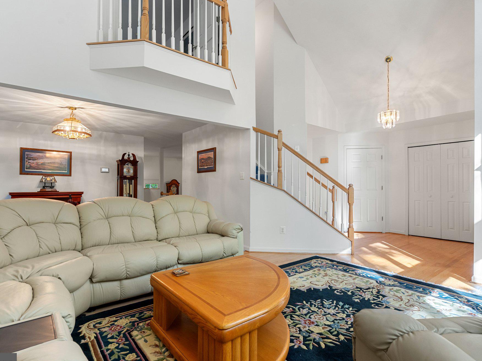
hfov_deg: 87.7
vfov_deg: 71.6
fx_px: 251
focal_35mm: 18
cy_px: 185
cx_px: 238
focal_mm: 16
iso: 500
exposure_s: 1/6
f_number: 8
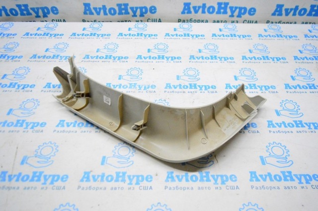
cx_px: 159
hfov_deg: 67.4
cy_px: 106
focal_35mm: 27
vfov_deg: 47.8
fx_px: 238
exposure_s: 1/800
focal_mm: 18
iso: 6400
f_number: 3.5
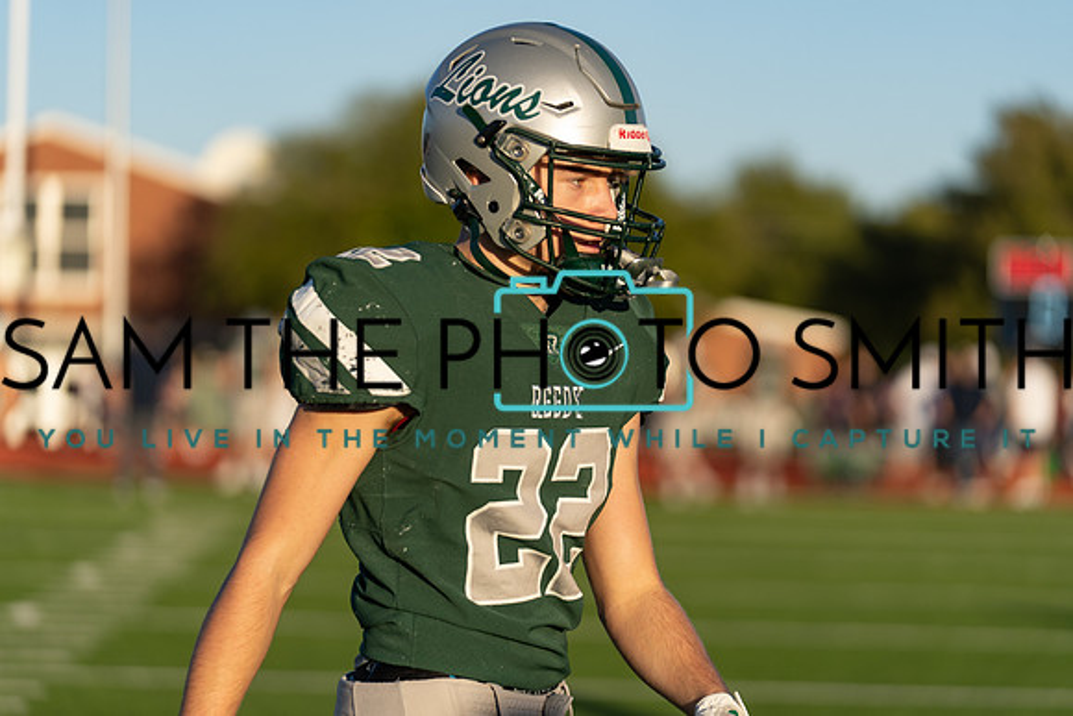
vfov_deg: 9.6
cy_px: 358
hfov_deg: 14.3
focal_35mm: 143
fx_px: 4264
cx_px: 536
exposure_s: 1/1250
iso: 125
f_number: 2.8
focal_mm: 136
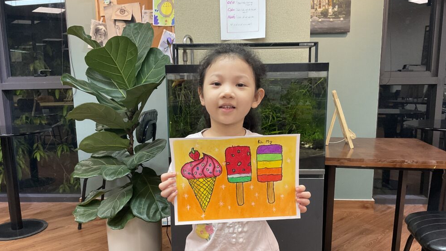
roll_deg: -0.2
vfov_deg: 36.5
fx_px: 378
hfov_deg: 61.0
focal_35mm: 32
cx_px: 223
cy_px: 149
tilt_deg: -9.9
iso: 64
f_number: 1.8
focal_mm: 3
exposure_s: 1/100
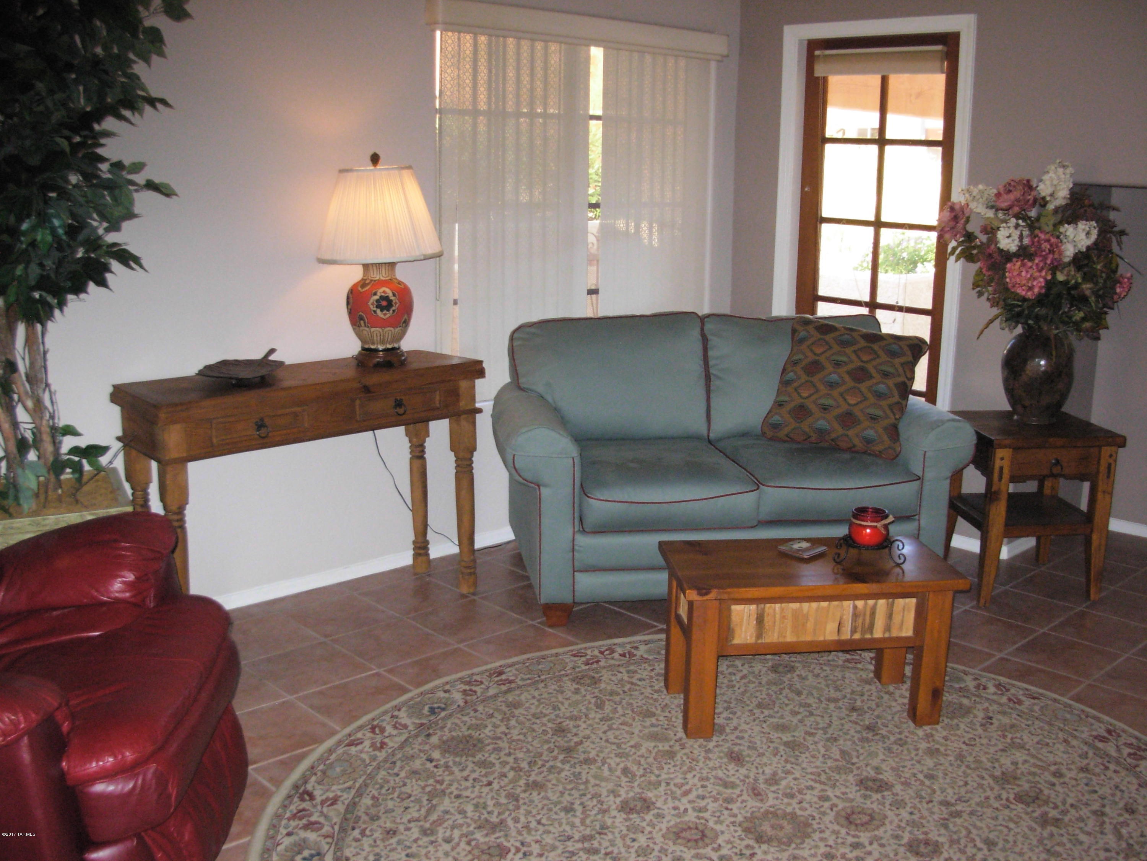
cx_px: 574
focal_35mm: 38
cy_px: 430
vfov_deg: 37.7
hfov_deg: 49.0
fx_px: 1259
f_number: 2.9
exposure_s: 1/102
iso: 356
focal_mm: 6.3
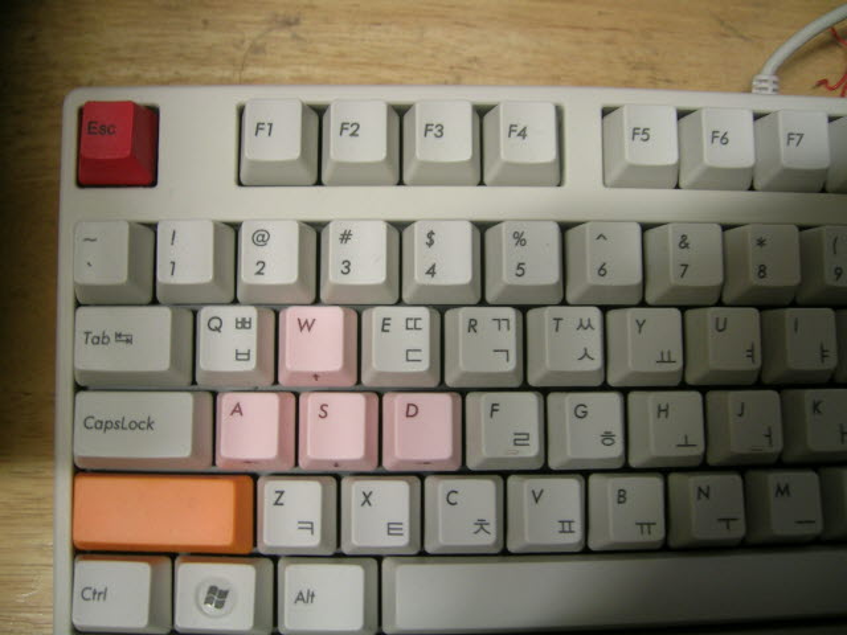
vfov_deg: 40.7
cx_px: 424
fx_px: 856
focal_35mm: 35
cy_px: 318
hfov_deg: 52.6
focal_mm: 5.4
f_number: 2.8
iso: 50
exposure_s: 1/5.1
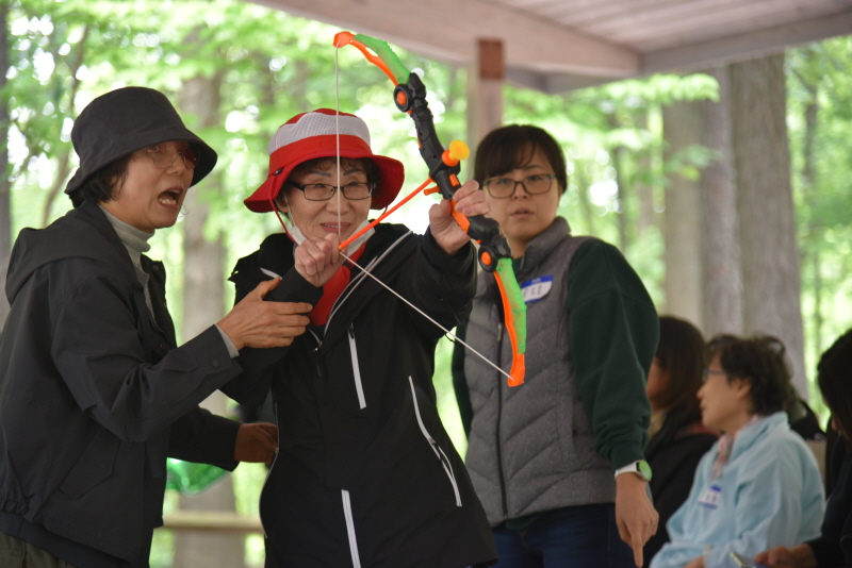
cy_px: 284
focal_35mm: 120
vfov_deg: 11.4
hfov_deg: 17.1
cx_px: 426
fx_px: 2841
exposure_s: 1/60
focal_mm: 120
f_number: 4
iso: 560
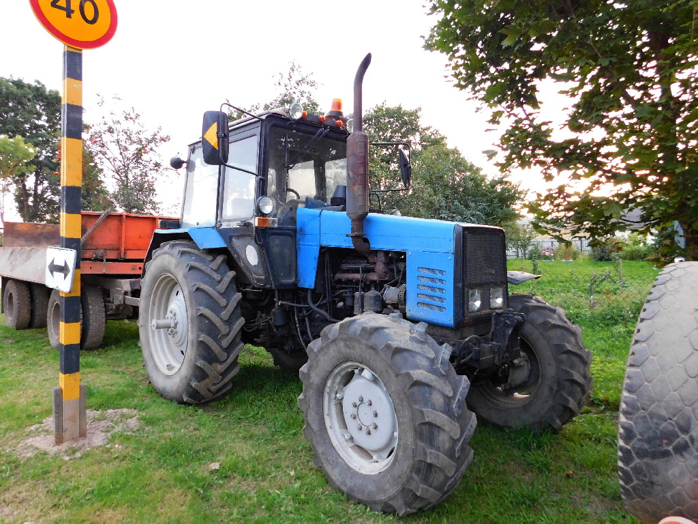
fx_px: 464
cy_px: 262
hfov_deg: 73.9
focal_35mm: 23
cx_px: 349
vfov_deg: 58.9
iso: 400
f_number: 3
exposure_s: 1/25
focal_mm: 4
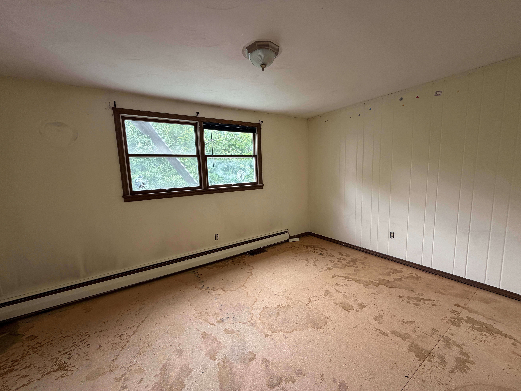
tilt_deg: -6.3
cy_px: 196
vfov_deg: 85.7
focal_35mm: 14
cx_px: 260
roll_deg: +2.3
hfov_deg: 102.1
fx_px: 211
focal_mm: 2.22
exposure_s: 1/121
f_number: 2.2
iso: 125
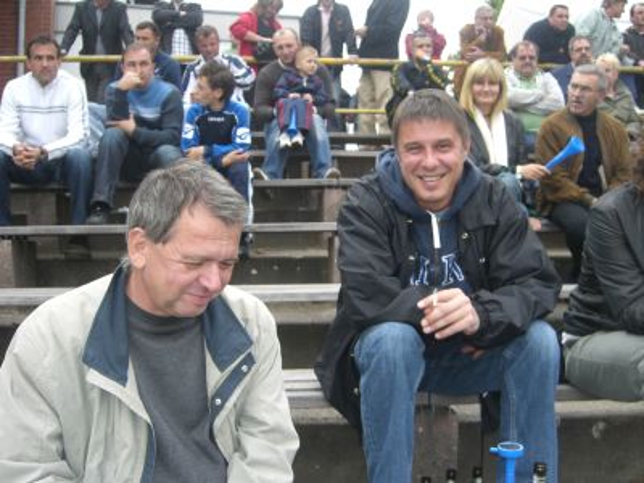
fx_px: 707
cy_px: 242
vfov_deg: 37.7
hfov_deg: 49.0
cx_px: 322
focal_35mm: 38
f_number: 2.8
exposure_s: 1/250
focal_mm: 7.9
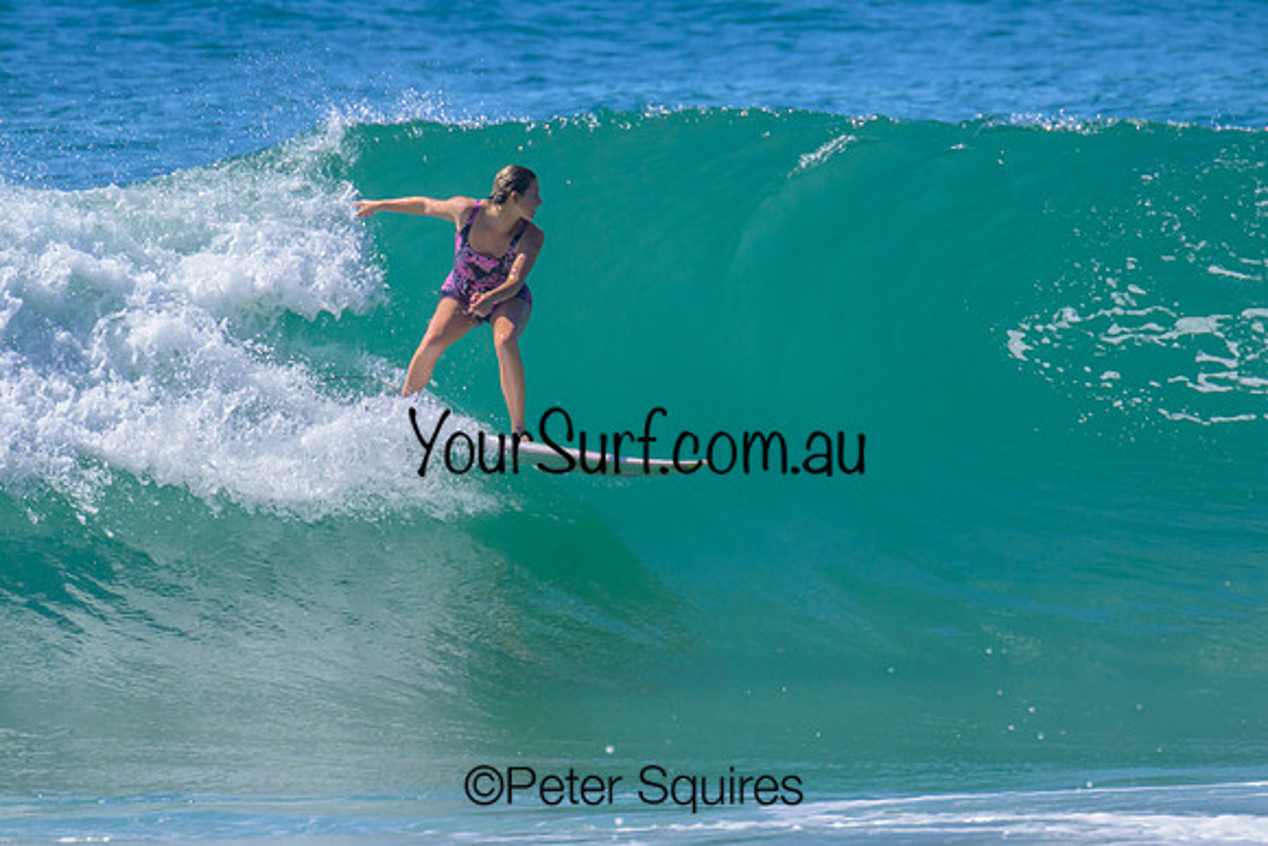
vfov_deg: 1.3
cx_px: 652
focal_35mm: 1099
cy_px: 315
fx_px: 38716
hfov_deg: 1.9
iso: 1100
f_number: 11
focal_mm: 800
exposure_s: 1/2000
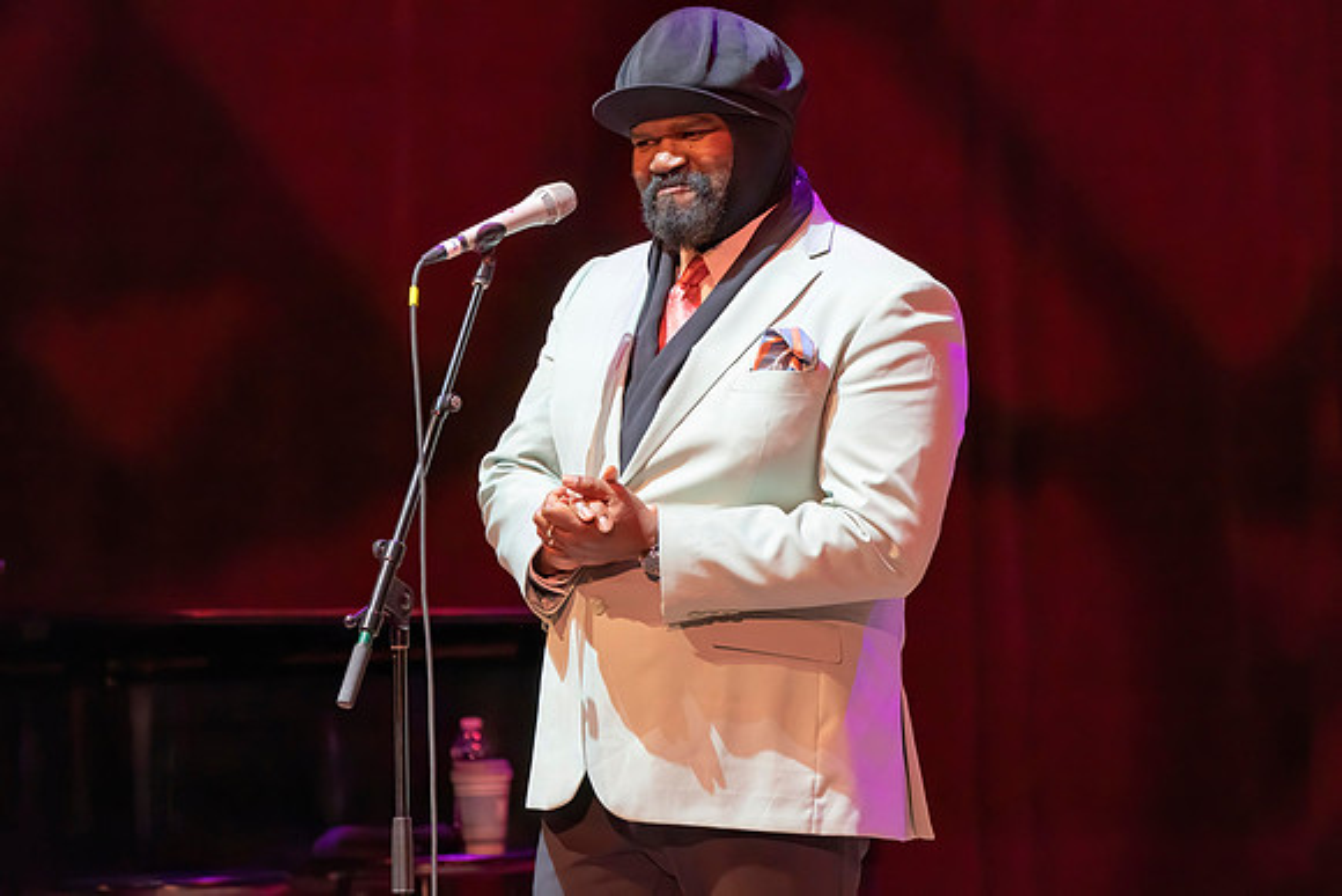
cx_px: 719
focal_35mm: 405
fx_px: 15100
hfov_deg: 5.1
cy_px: 470
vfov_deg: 3.4
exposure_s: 1/320
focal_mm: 348
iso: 5000
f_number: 5.6
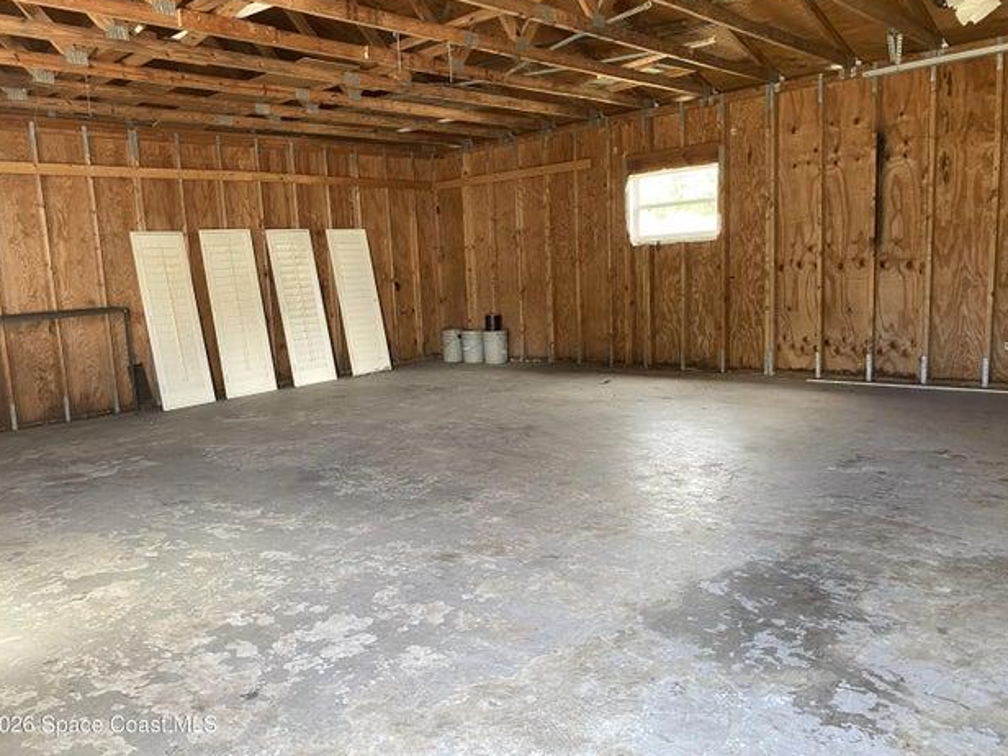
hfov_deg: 65.3
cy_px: 368
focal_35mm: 27
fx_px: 786
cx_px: 491
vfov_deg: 51.3
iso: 160
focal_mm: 4.25
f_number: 1.8
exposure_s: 1/60
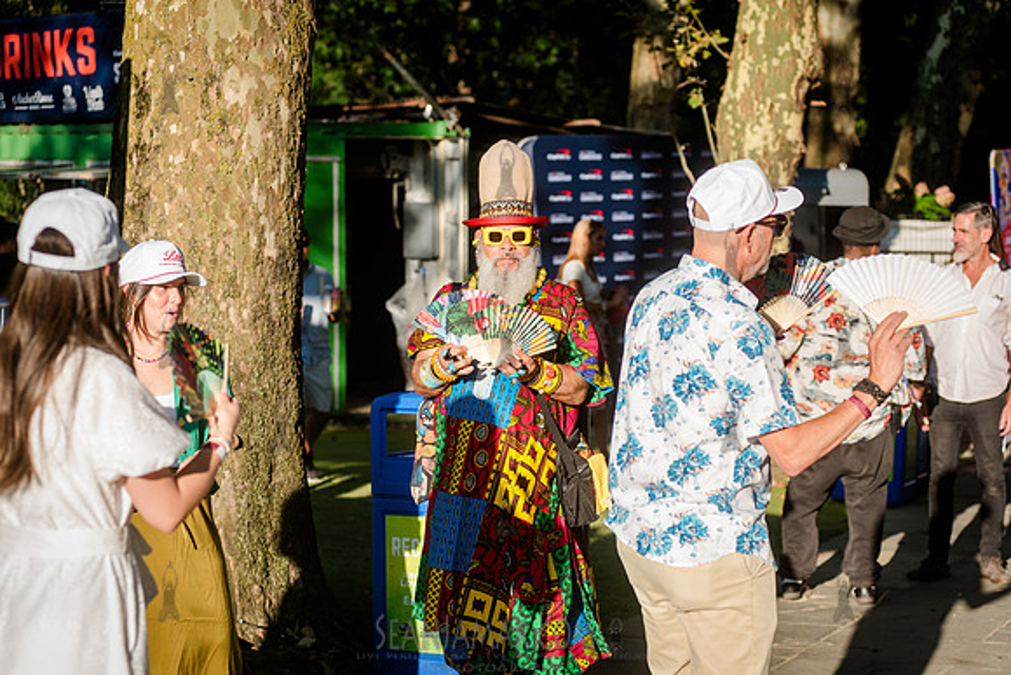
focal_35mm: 80
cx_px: 506
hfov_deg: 25.4
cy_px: 338
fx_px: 2247
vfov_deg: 17.1
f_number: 4
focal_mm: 80
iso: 1000
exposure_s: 1/3200
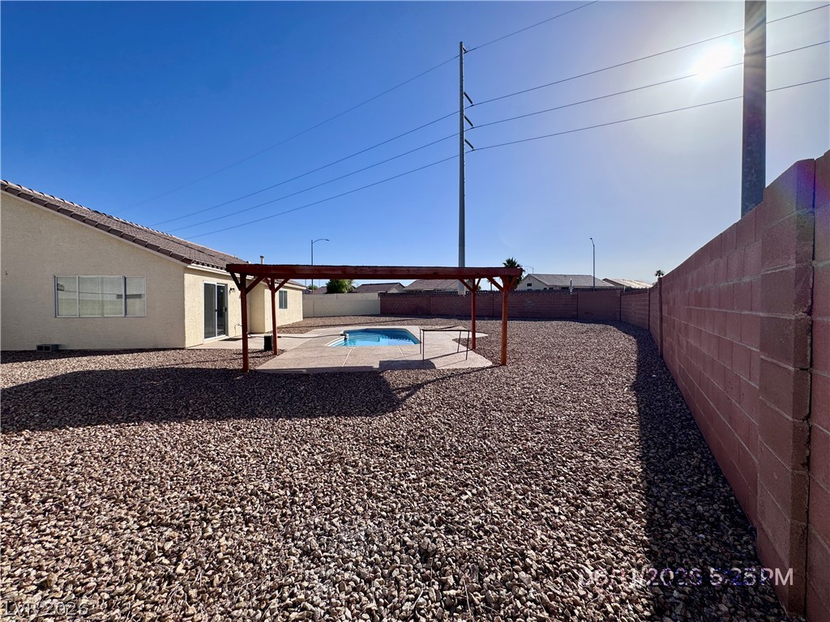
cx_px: 415
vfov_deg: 85.7
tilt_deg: -1.9
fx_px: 336
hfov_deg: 102.1
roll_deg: -1.0
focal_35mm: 14
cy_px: 311
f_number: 2.2
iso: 50
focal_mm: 2.22
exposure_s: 1/3390
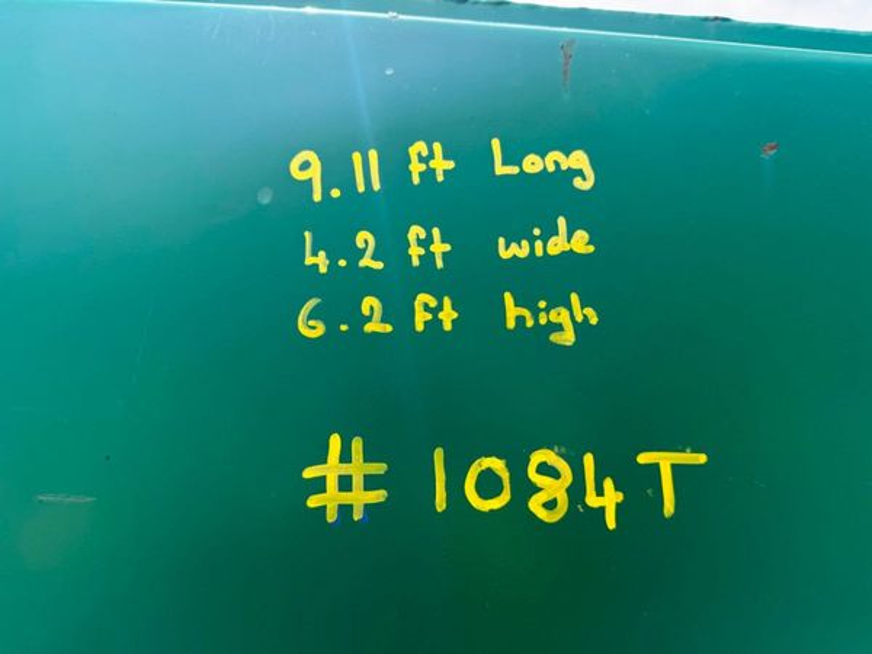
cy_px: 327
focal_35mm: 24
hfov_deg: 71.6
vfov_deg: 56.8
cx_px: 436
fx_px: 605
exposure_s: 1/1585
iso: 80
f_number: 1.78
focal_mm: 6.76
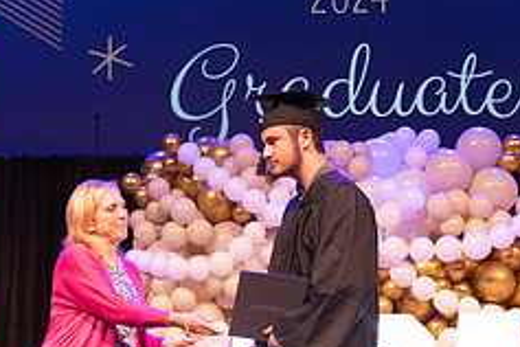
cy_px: 273
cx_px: 149
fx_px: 1343
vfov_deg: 14.6
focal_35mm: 93
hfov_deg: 21.8
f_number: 4
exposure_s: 1/200
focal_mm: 38
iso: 1600
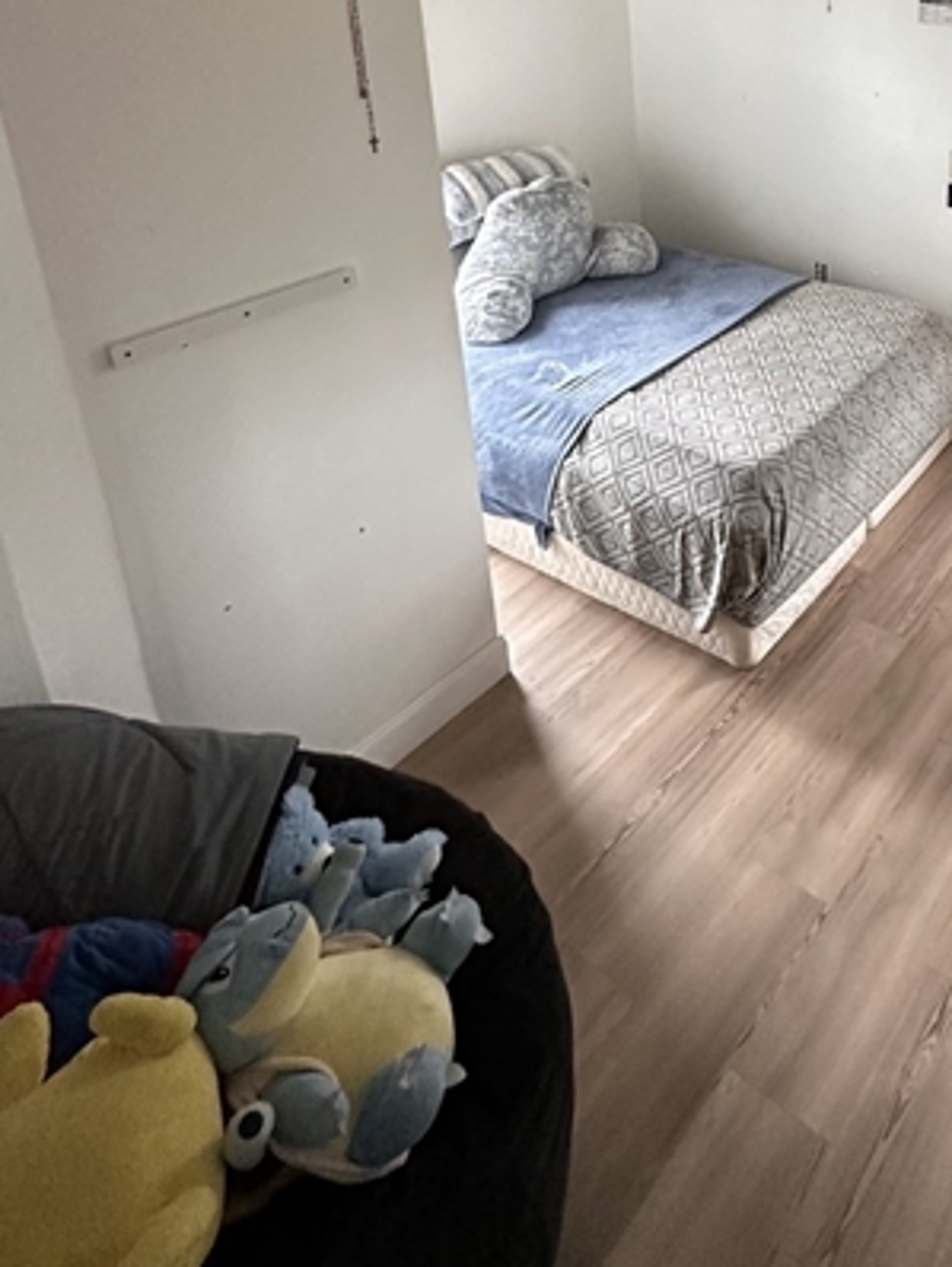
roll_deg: -1.9
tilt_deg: -13.5
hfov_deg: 46.9
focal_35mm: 27
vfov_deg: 58.5
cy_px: 197
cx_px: 837
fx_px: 989
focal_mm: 2.22
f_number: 2.2
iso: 320
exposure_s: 1/91
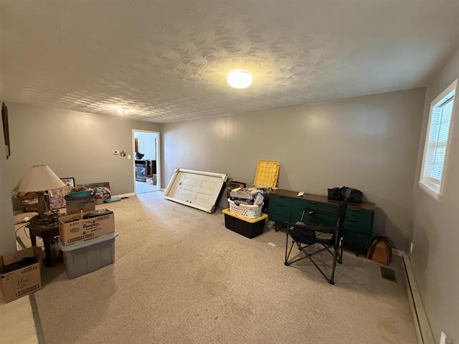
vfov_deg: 85.7
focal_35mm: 14
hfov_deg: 102.1
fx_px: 186
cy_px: 172
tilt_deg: -6.6
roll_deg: -0.6
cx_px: 230
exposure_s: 1/60
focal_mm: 2.22
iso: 800
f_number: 2.2
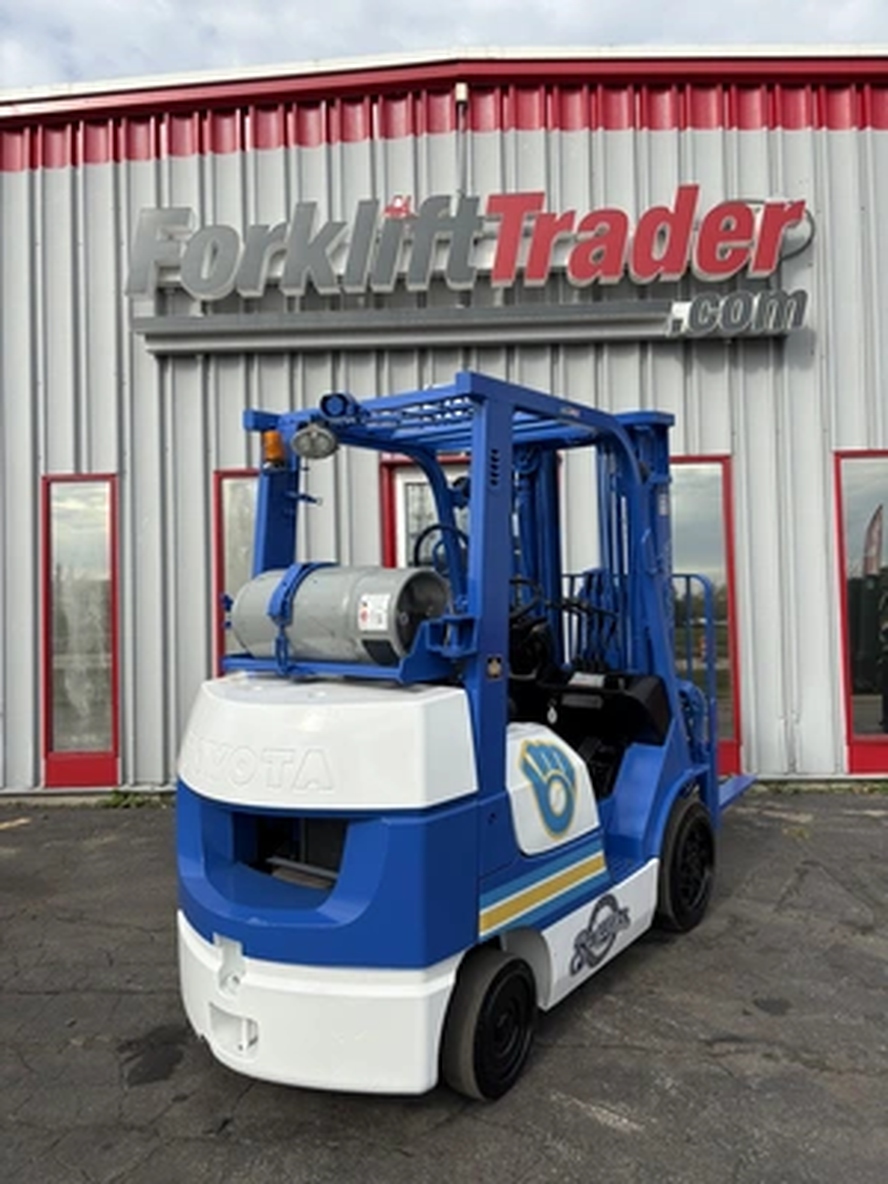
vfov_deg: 67.3
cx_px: 444
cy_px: 592
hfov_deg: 53.1
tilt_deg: +2.7
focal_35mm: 26
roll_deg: +1.5
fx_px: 889
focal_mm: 5.96
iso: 50
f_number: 1.6
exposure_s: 1/3125
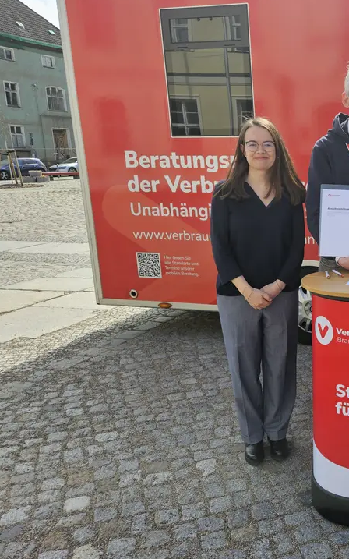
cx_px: 382
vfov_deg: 56.7
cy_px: 271
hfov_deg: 32.8
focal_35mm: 34
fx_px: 518
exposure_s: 1/1024
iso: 25
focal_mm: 5.4
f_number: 1.8
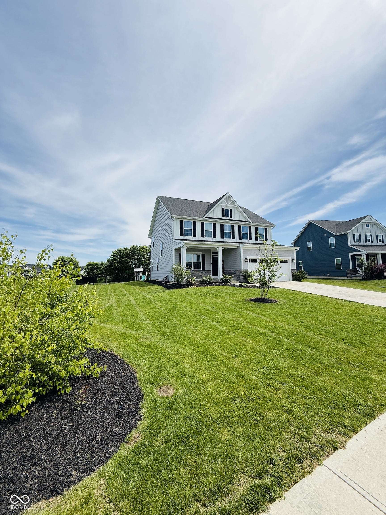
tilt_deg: +5.2
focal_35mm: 14
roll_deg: +0.4
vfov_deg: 102.1
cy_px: 258
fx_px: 208
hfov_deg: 85.7
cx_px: 193
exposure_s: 1/2841
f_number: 2.2
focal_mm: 2.22
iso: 50
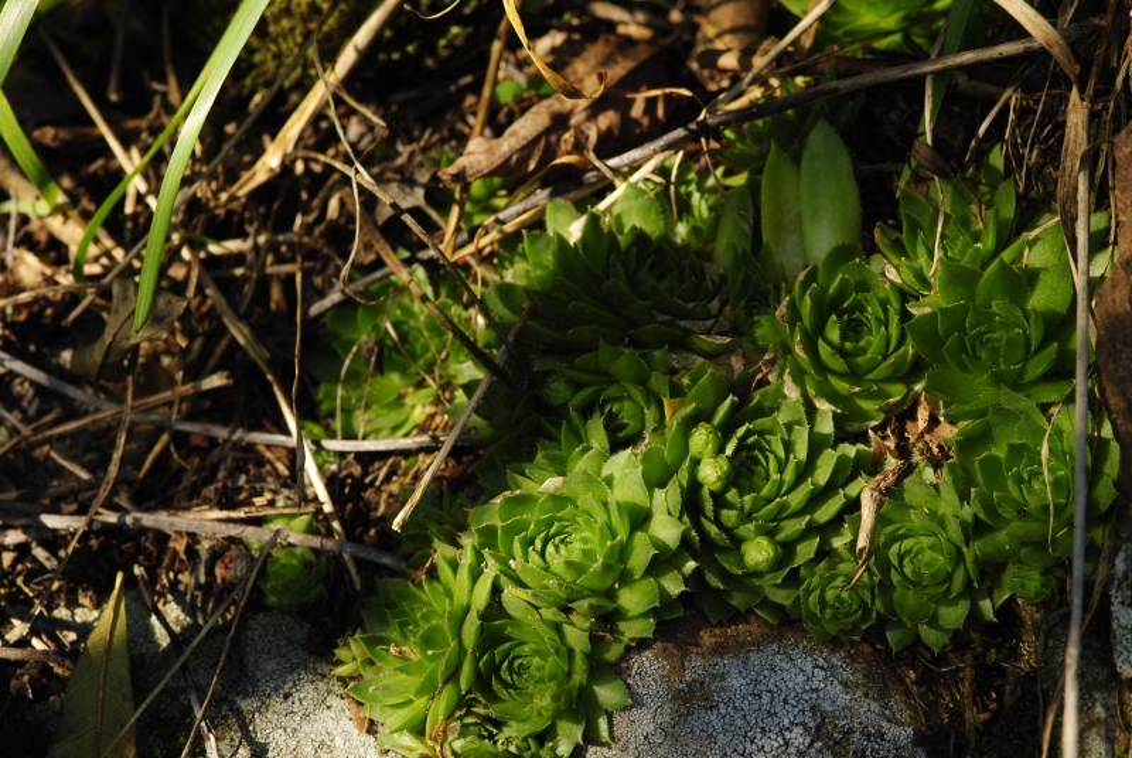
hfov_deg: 16.0
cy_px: 379
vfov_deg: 10.8
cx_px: 566
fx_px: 4015
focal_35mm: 128
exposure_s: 1/320
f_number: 8
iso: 400
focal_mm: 85
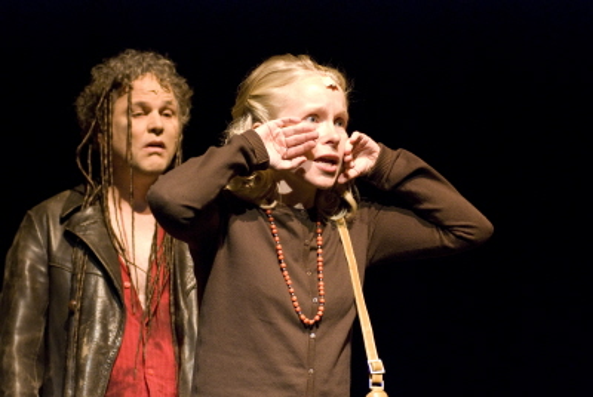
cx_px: 296
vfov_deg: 11.5
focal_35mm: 120
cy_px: 198
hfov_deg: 17.0
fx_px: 1980
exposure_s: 1/40
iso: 1250
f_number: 4
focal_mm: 80
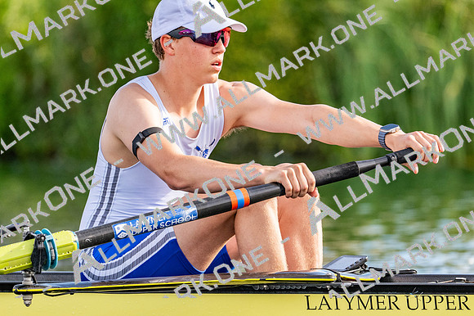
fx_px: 7895
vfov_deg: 2.3
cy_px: 158
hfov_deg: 3.4
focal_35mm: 600
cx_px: 237
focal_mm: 400
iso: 900
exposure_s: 1/2500
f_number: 4.5
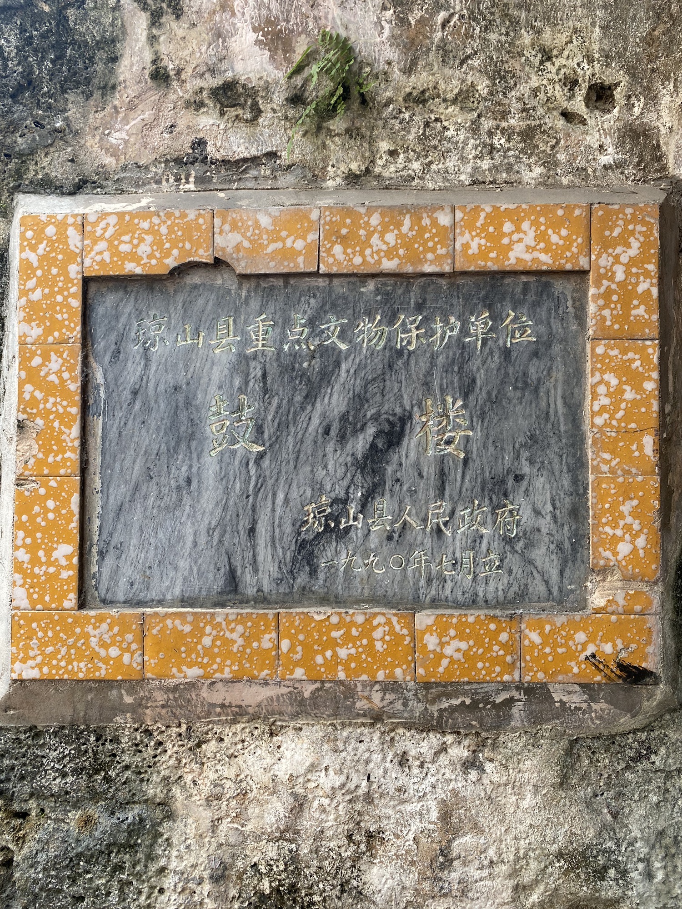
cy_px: 454
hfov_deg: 53.1
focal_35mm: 26
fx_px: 683
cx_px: 341
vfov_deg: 67.3
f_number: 1.8
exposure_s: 1/122
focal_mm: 4.25
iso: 40
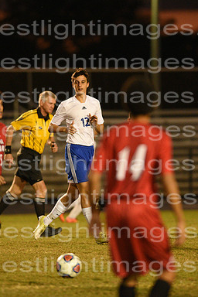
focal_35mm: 453
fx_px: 3737
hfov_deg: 3.0
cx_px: 87
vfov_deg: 4.6
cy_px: 148
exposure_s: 1/640
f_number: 3.2
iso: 6400
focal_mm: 300
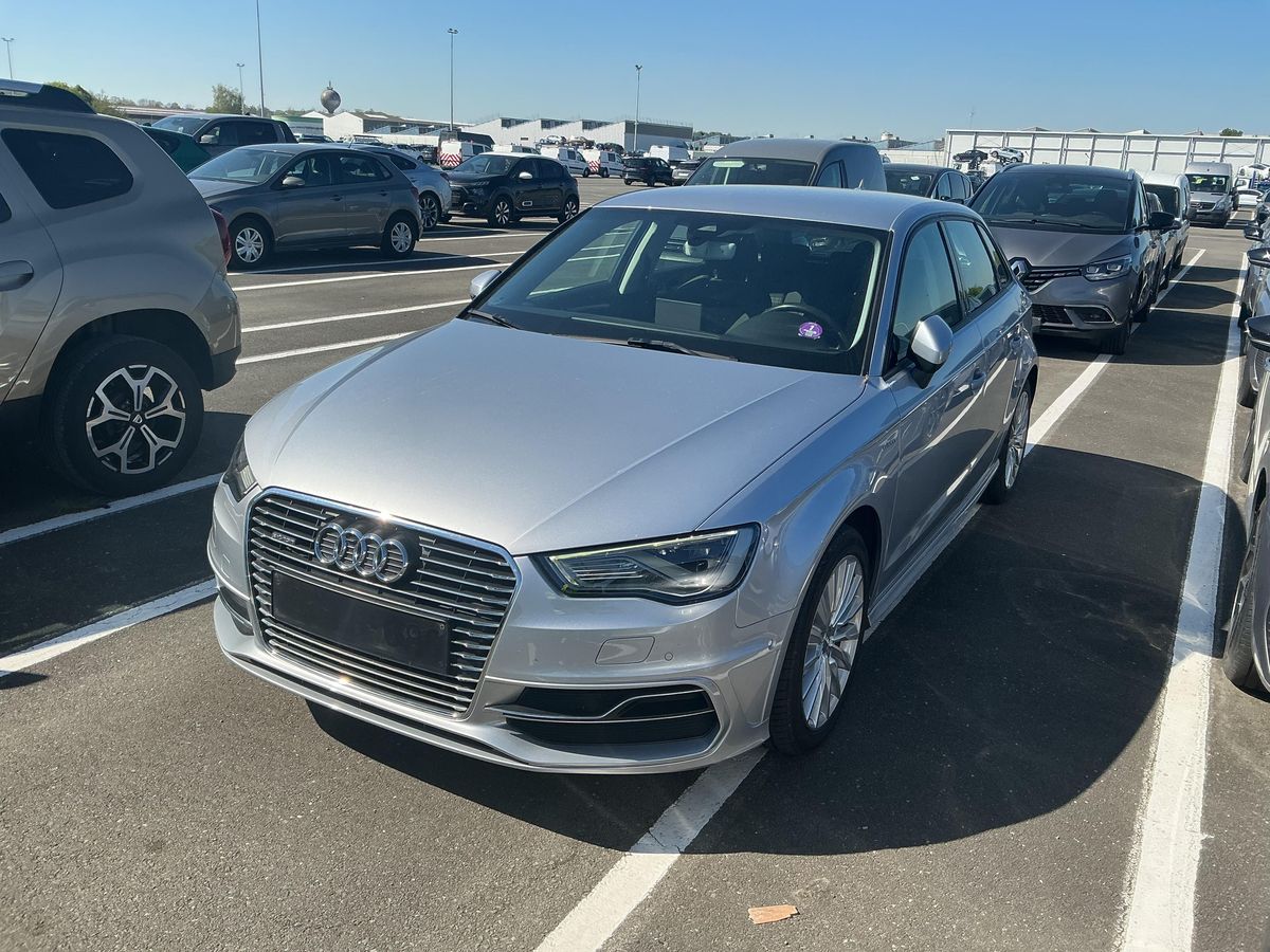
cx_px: 635
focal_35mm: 29
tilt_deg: -16.6
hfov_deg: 61.7
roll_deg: -1.4
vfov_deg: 48.2
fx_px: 1064
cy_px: 476
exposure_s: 1/1675
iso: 25
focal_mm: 3
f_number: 1.8
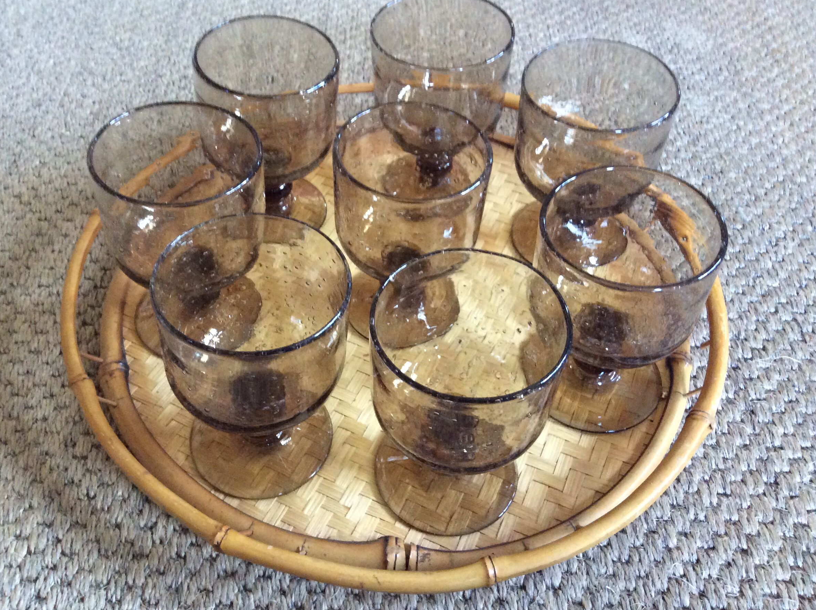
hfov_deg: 52.6
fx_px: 824
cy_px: 284
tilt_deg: -49.1
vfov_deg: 40.6
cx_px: 377
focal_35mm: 35
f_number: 2.4
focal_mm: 3.3
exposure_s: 1/20
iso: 250
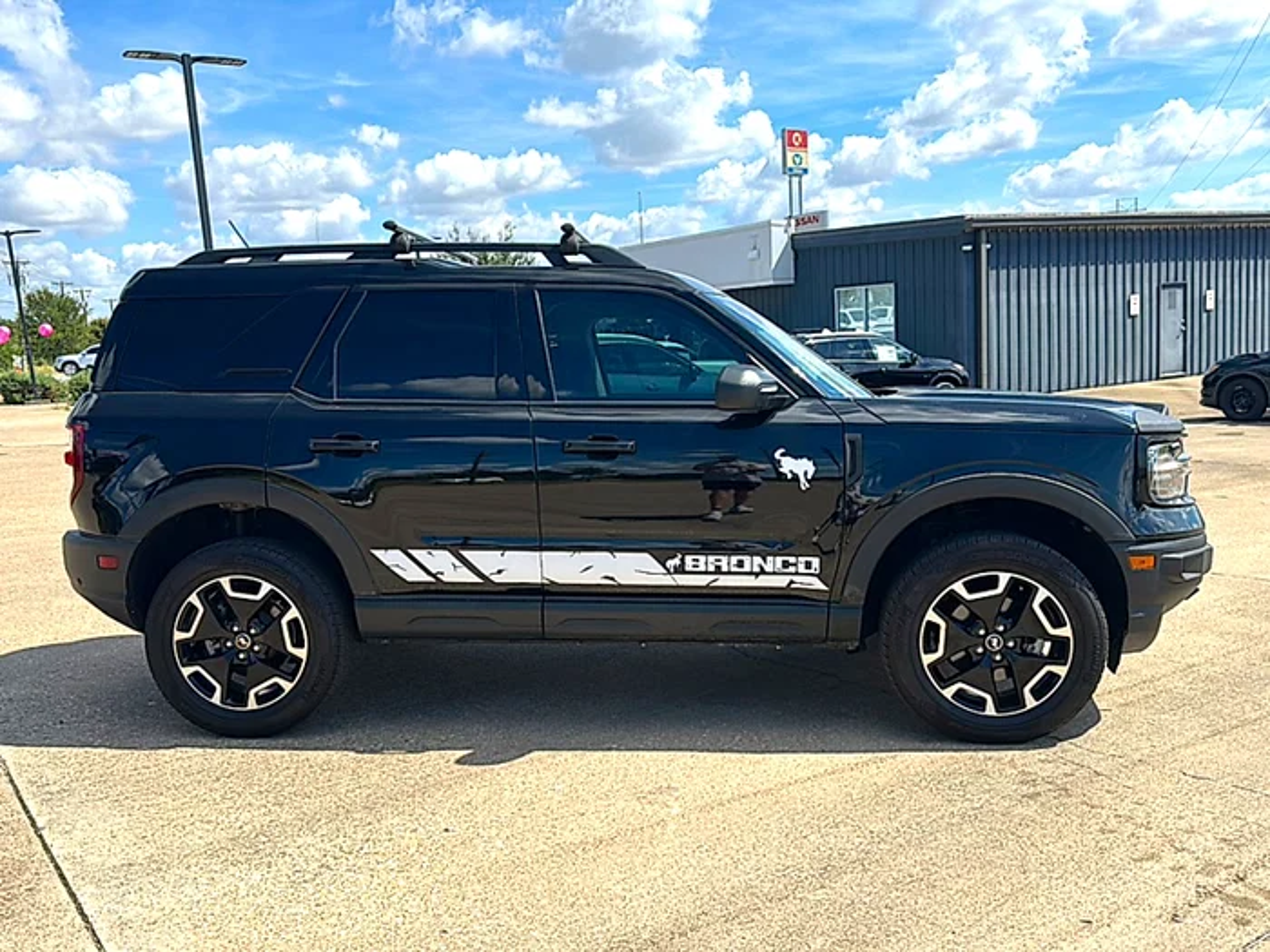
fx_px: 917
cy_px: 476
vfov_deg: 54.9
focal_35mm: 25
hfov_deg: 69.4
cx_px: 635
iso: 80
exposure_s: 1/4808
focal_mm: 6.86
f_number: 1.78
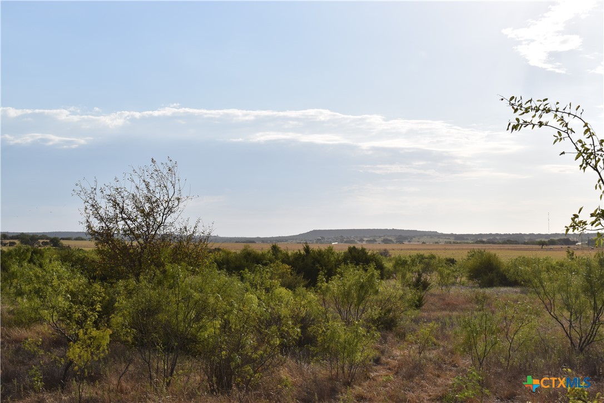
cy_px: 202
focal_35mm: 51
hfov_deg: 38.9
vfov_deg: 26.5
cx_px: 302
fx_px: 856
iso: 100
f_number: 11
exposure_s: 1/500
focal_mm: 34
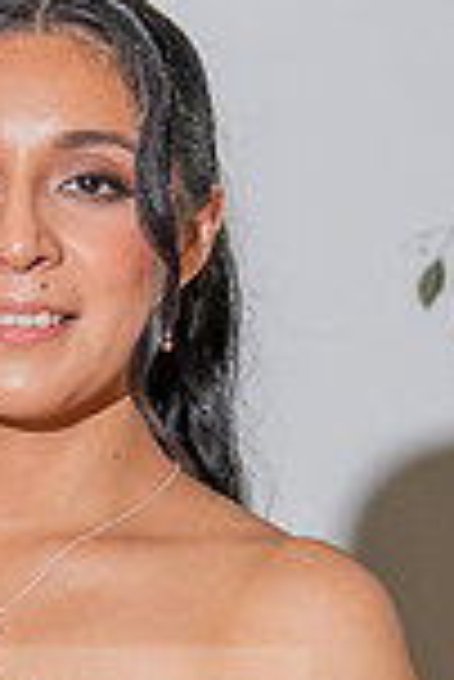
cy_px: 681
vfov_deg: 5.7
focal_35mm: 363
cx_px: -120
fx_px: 6851
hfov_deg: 3.8
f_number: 5.6
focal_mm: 70
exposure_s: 1/200
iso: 800
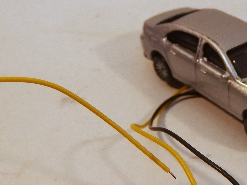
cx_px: 261
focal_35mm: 62
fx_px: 442
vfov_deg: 23.6
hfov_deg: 28.7
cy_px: 68
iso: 100
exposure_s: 1/500
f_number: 3.2
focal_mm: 4.7
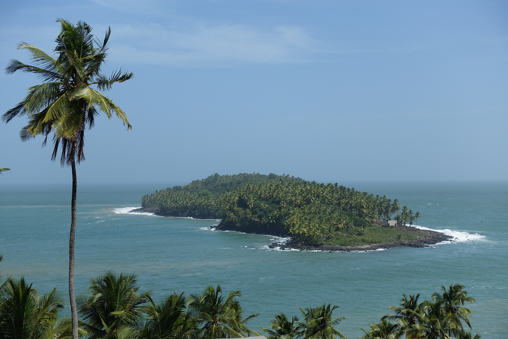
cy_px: 170
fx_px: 833
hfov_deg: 33.9
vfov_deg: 23.0
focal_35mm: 59
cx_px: 254
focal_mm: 21.79
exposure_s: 1/800
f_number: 5.6
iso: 125
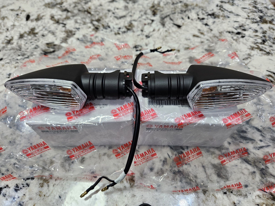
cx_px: 138
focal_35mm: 23
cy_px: 103
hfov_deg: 73.9
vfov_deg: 58.9
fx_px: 183
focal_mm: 5.4
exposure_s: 1/100
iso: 125
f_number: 1.8
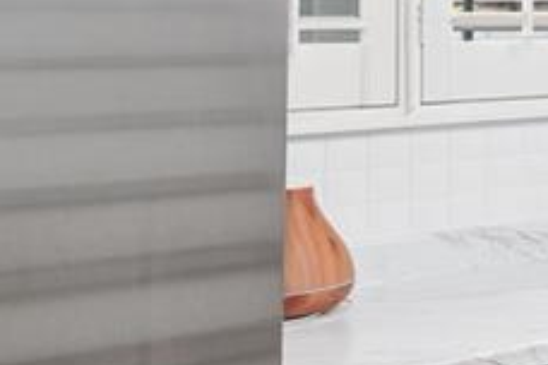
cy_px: 66
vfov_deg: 18.7
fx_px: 1096
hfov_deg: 18.2
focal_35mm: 72
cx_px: 1113
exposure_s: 1/10
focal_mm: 16
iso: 320
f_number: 7.1
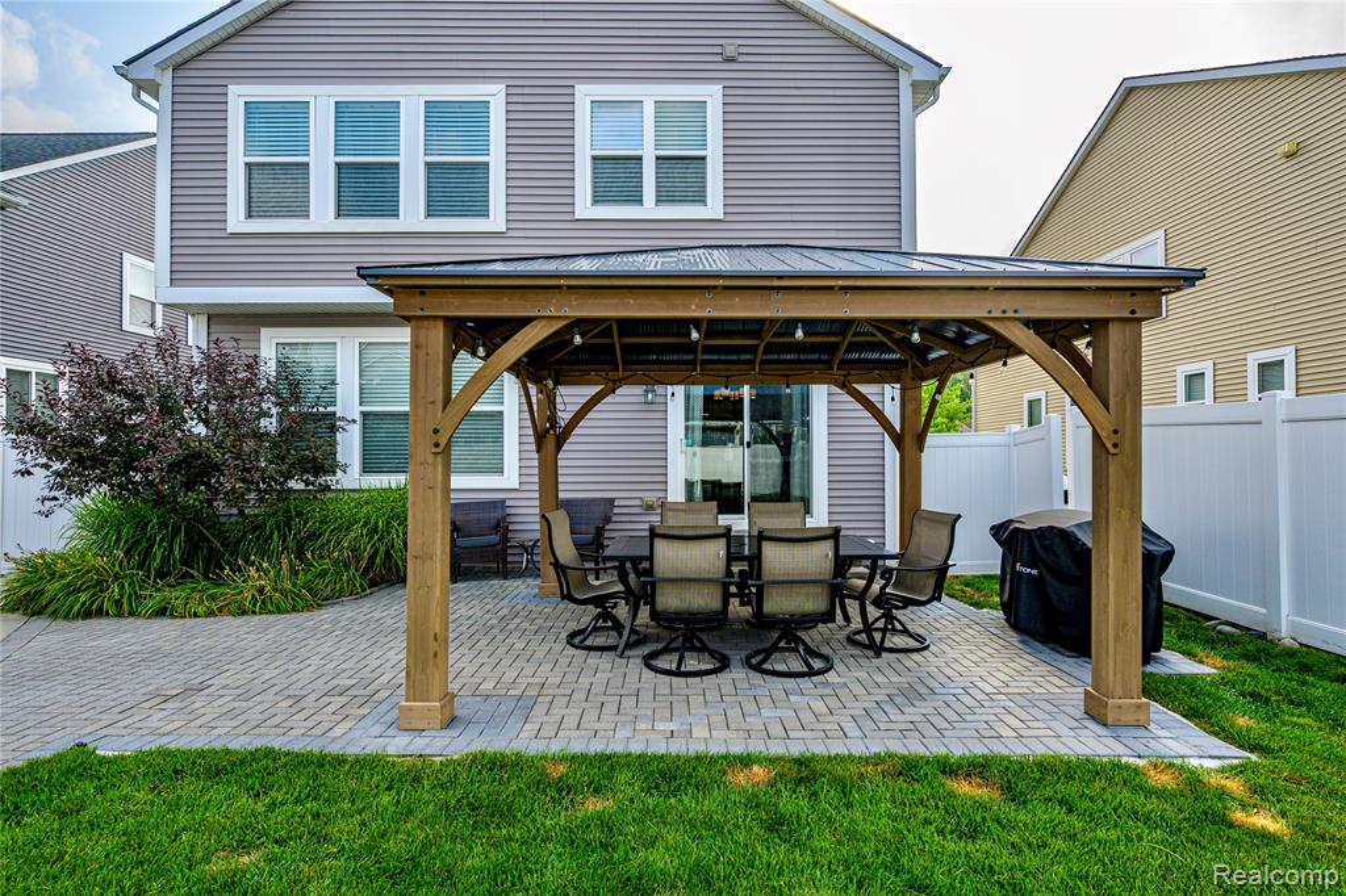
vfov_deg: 68.8
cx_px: 673
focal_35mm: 18
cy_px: 448
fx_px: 654
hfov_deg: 91.6
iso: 400
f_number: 8
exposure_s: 1/500
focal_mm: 17.5
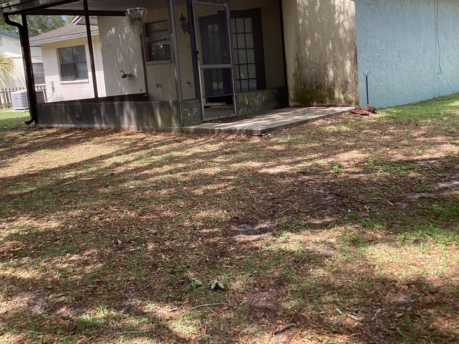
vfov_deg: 35.8
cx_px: 276
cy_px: 140
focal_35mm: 40
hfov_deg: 46.5
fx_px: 530
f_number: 2.4
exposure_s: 1/151
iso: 25
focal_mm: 3.3
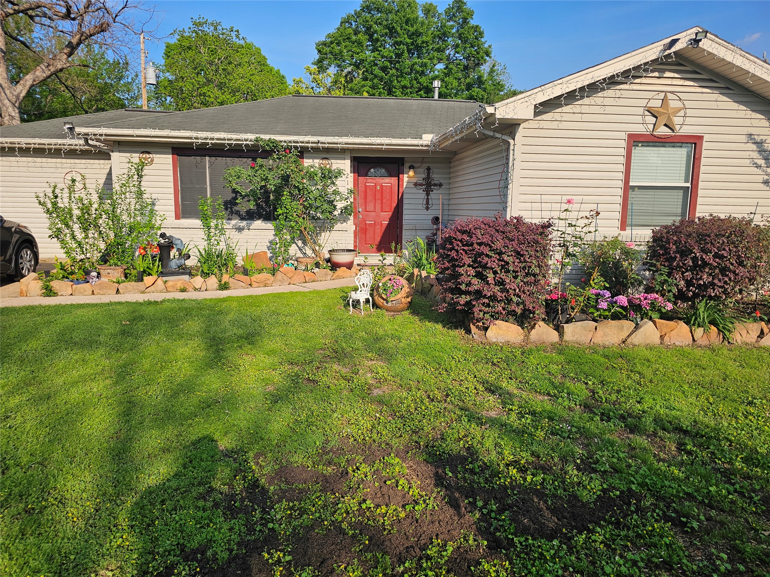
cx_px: 385
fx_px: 512
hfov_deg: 73.9
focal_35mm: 23
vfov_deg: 58.9
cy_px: 288
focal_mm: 6.3
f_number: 1.7
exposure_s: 1/1248
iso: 20
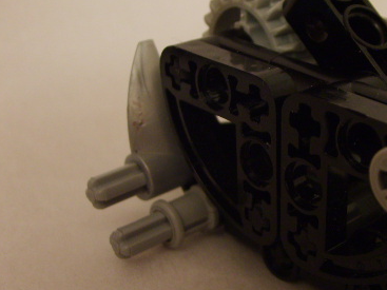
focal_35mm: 61
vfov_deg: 24.0
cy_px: 140
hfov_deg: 30.6
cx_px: 328
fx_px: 682
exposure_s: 1/3
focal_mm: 5.8
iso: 140
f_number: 2.8
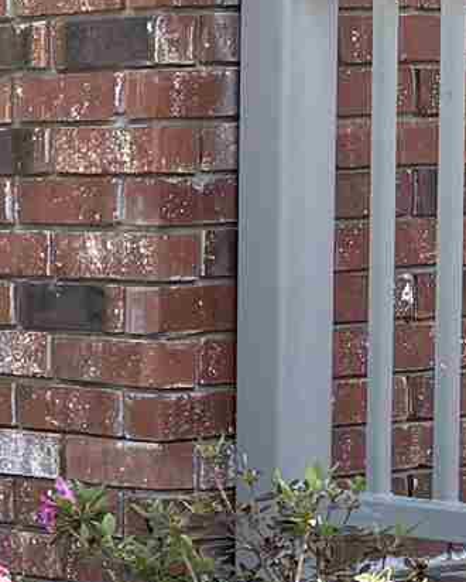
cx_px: -373
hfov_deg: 7.9
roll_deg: +2.0
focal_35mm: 189
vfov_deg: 10.2
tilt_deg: -7.4
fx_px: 3256
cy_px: 513
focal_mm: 5.96
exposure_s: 1/1217
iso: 50
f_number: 1.6
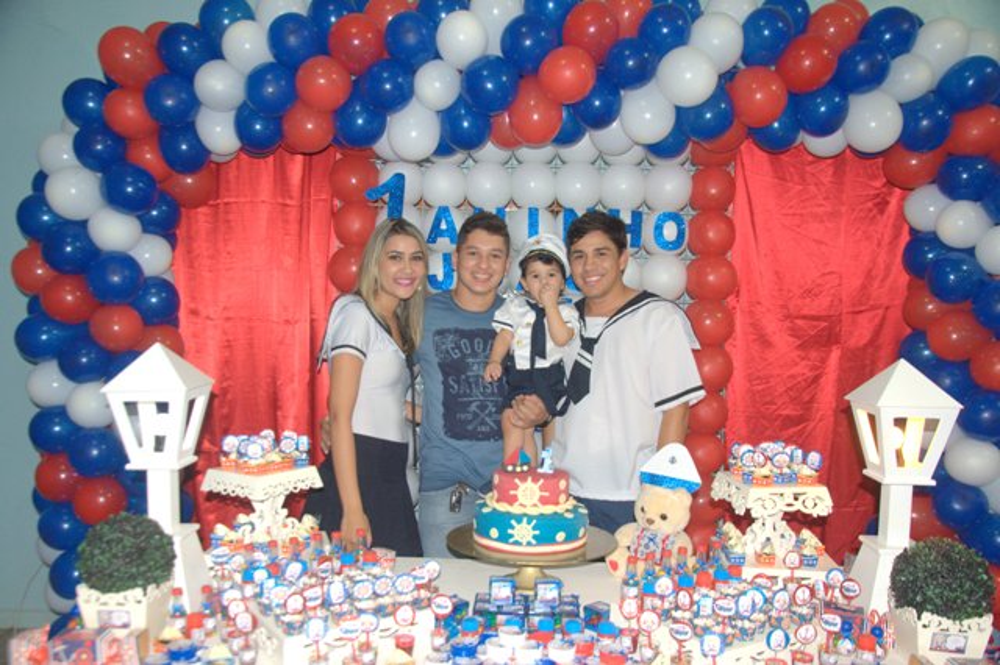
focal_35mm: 32
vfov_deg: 41.7
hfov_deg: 59.5
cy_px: 332
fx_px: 875
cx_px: 500
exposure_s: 1/60
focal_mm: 21
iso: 800
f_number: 4
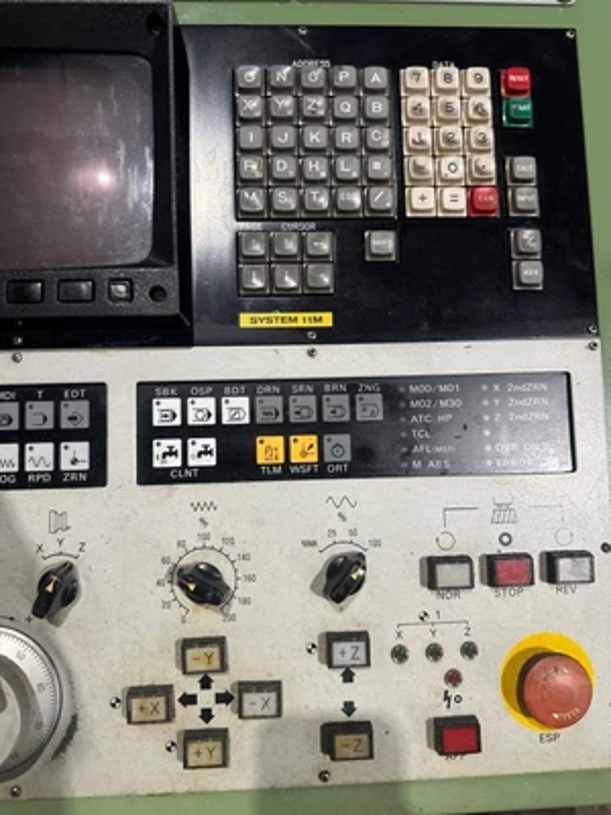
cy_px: 408
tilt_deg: -82.3
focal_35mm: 24
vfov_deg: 71.6
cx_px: 306
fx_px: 565
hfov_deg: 56.8
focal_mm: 6.86
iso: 125
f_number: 1.78
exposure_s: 1/60
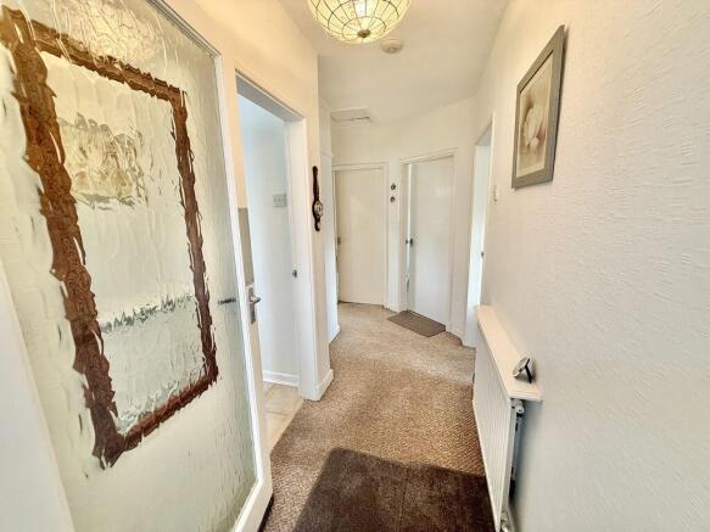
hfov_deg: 102.1
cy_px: 266
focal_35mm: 14
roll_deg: +1.5
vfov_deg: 85.7
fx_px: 287
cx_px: 355
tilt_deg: -11.2
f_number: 2.2
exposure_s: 1/100
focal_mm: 2.22
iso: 200
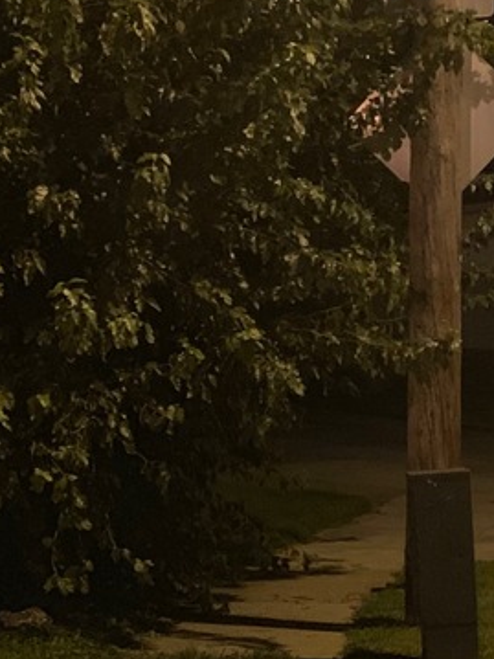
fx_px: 1656
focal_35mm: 87
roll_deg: +3.8
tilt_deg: -9.6
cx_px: 101
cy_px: 633
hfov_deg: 16.8
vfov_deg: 21.8
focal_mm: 4.25
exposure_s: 1/15
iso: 1000
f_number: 1.8
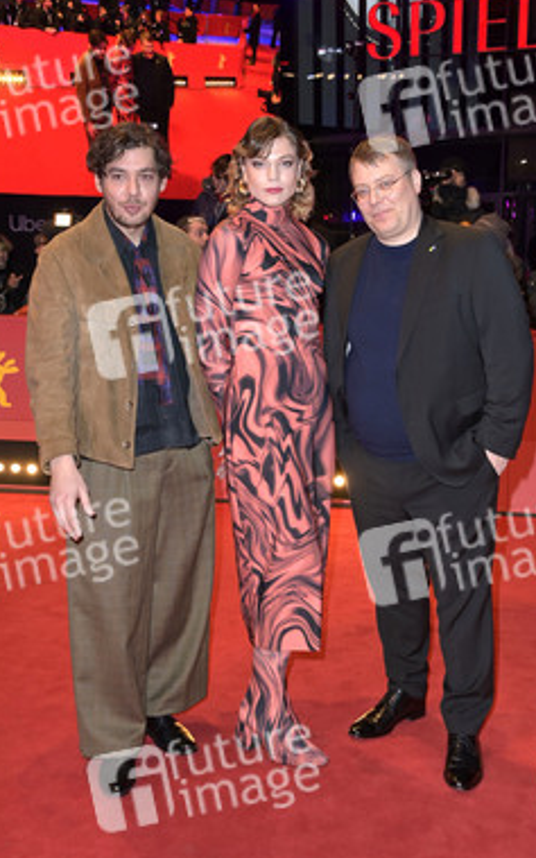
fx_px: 1005
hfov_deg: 29.9
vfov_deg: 46.2
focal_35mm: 43
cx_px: 269
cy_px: 439
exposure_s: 1/250
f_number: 5.6
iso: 1250
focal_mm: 40
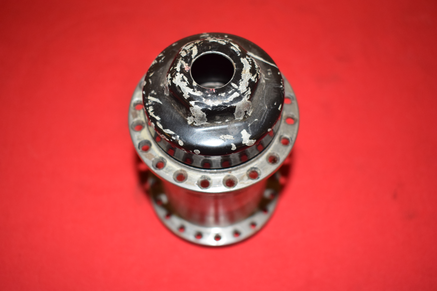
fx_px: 528
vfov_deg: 30.9
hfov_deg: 45.0
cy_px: 146
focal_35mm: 44
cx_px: 218
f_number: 5
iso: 1250
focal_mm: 29
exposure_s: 1/200
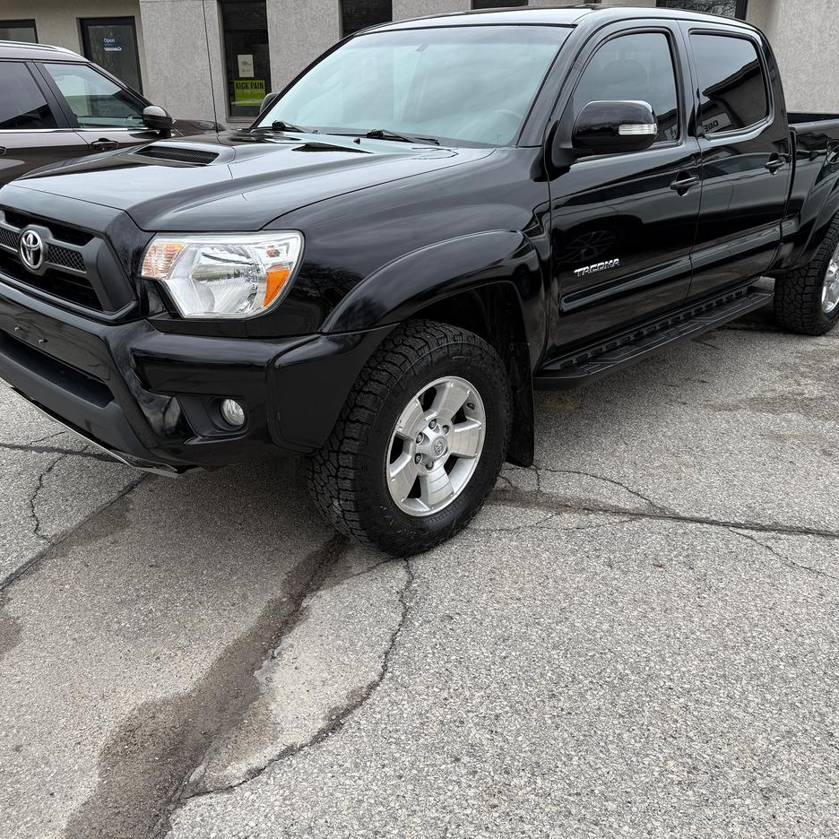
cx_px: 415
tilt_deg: -21.1
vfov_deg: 55.6
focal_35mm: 29
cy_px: 416
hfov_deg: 55.6
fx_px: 795
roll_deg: -0.7
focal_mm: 6.76
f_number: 1.78
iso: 80
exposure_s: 1/1156
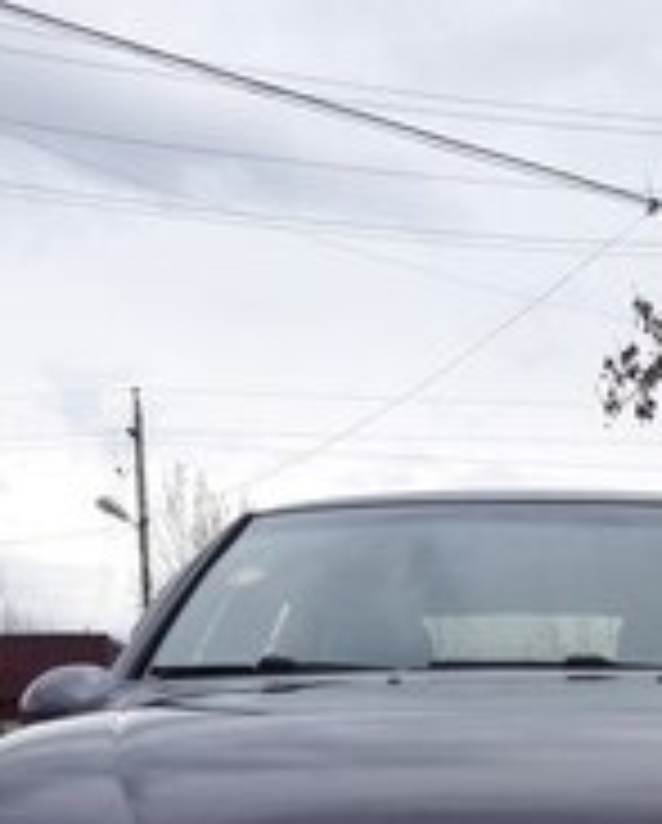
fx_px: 1808
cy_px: 986
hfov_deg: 20.5
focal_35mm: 74
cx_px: 540
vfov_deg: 23.5
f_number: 1.9
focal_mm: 3.7
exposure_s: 1/183
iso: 40
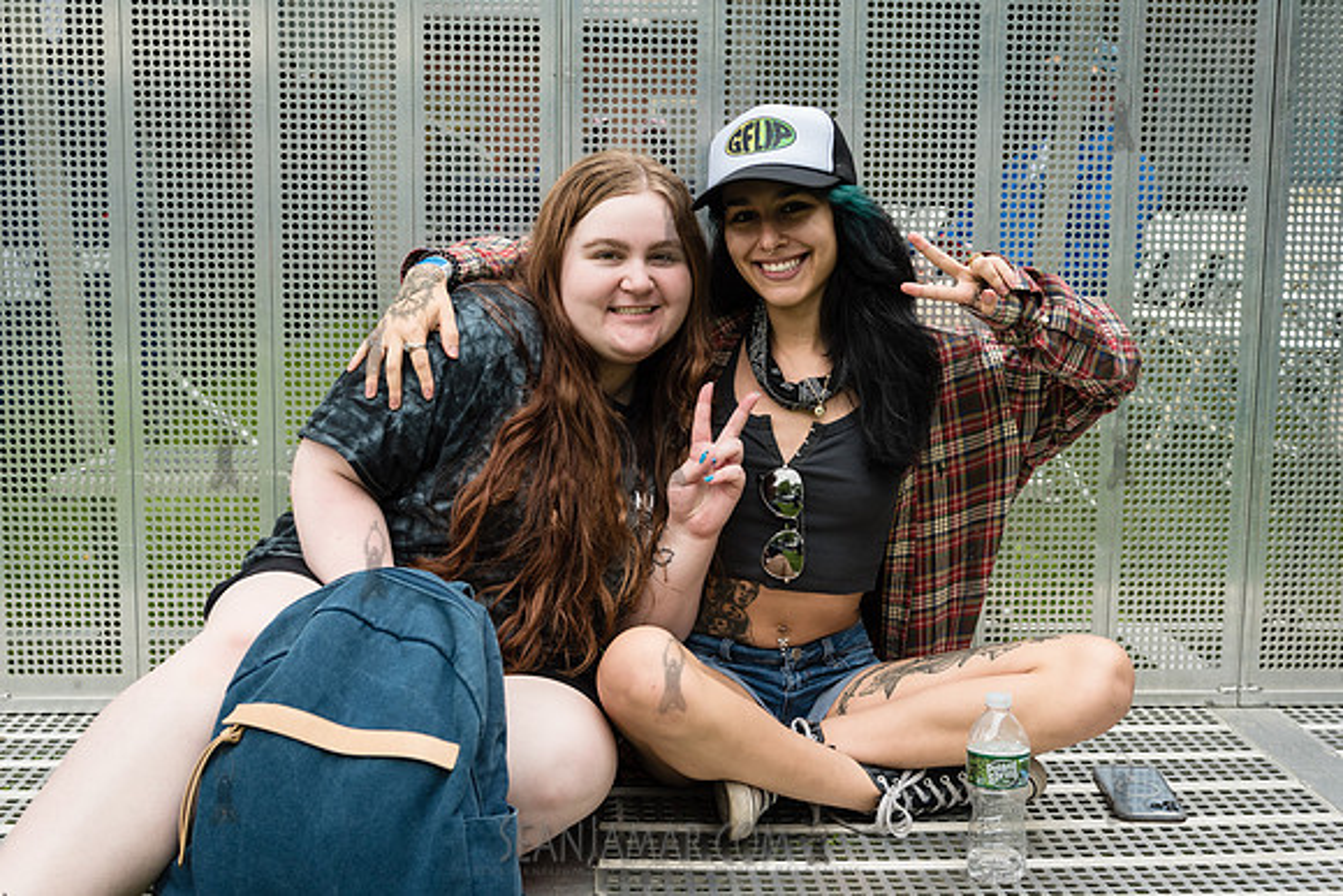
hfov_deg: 46.6
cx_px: 671
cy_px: 404
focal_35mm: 42
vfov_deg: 32.1
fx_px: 1558
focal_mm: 38
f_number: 4
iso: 500
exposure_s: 1/500
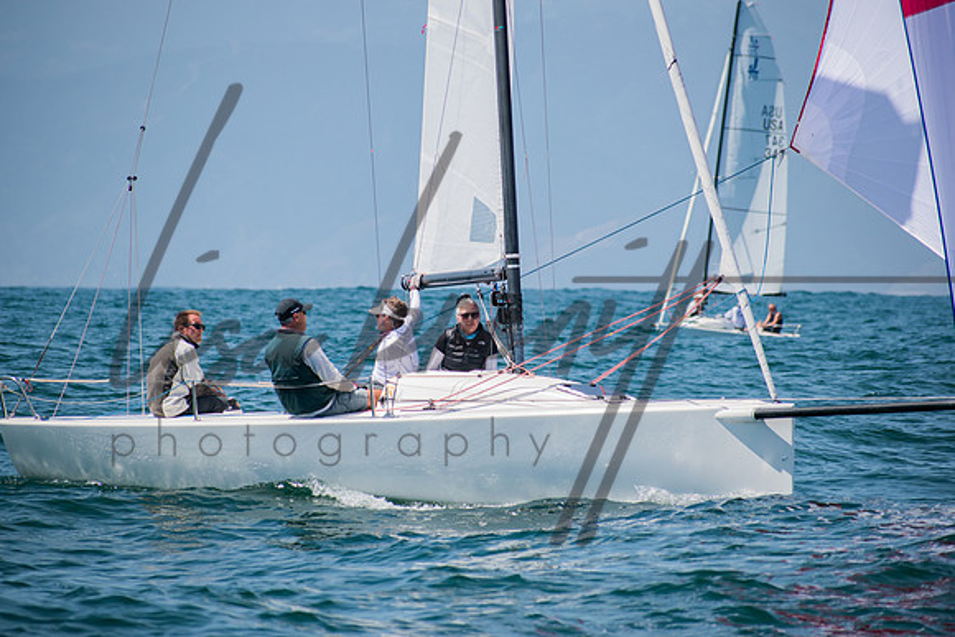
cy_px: 318
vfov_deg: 4.6
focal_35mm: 300
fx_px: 7960
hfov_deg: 6.9
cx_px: 478
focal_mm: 200
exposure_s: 1/1000
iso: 200
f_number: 6.3
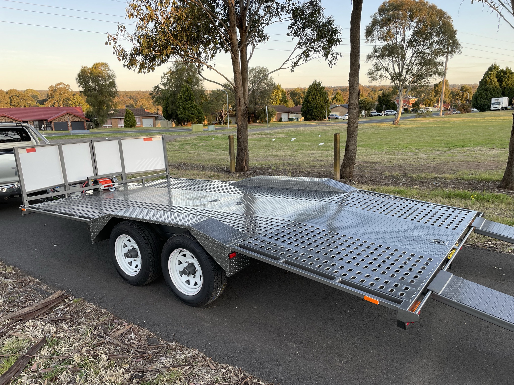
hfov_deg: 67.3
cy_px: 192
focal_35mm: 26
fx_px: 386
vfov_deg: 53.1
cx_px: 257
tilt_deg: -13.9
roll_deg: +0.6
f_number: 1.6
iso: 32
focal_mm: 4.2
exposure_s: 1/178
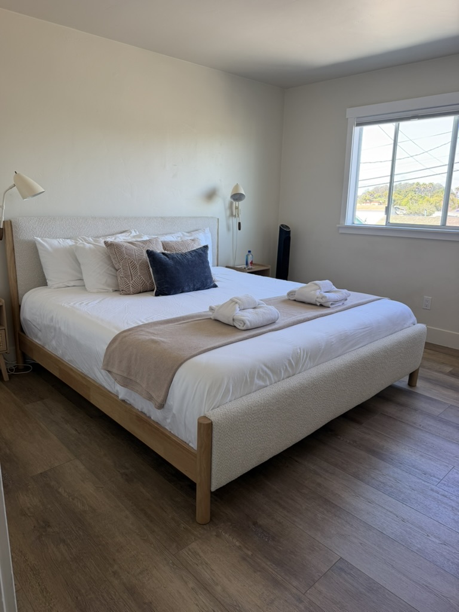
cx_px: 230
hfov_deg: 56.8
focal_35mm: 24
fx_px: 424
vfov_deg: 71.6
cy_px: 306
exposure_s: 1/121
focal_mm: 6.76
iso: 80
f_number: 1.78
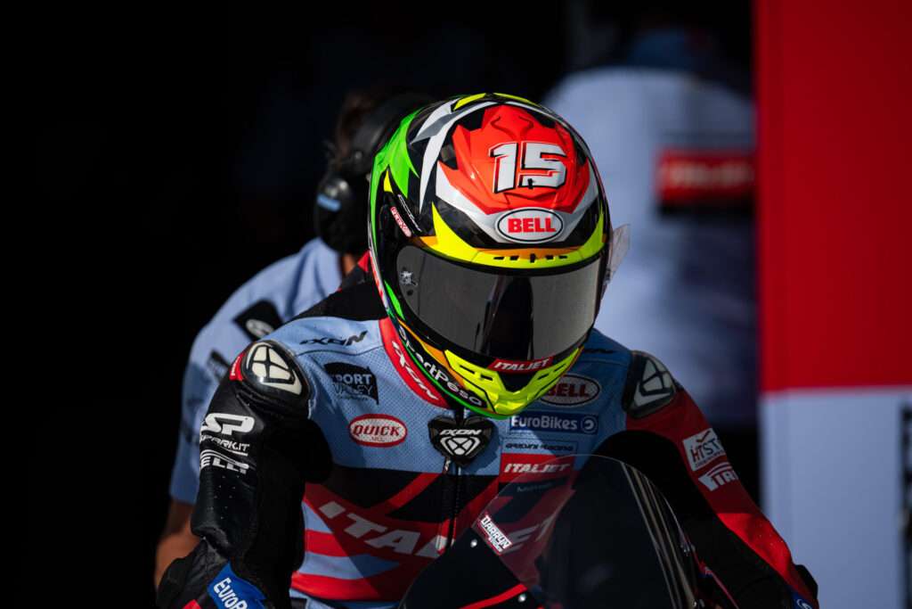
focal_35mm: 400
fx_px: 10134
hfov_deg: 5.2
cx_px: 456
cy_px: 304
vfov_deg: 3.4
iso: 80
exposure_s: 1/1250
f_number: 4.5
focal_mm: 400
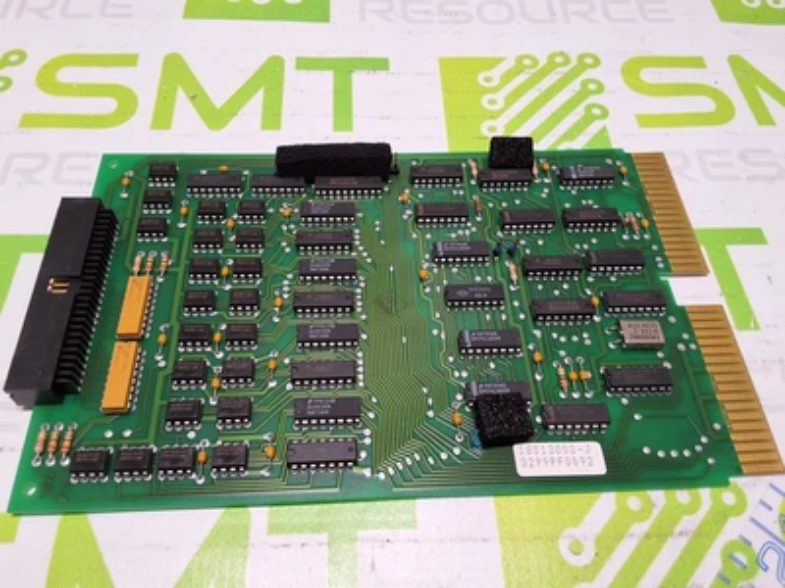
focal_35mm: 28
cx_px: 392
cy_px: 294
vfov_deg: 49.7
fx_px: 635
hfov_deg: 63.4
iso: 40
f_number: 1.9
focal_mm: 2.91
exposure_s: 1/120
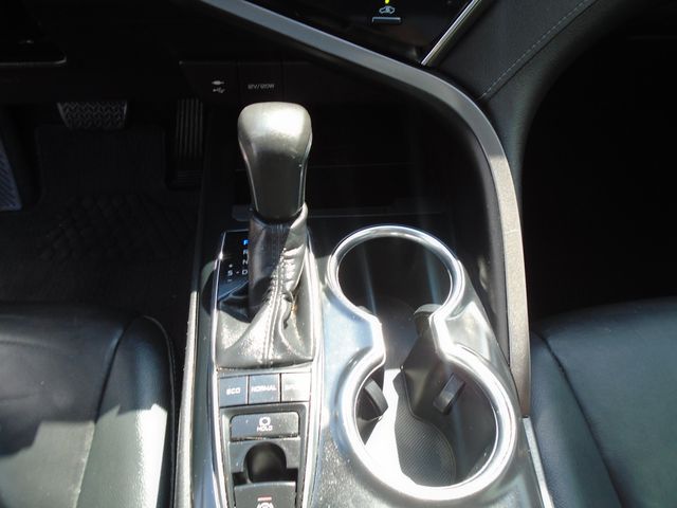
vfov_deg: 53.1
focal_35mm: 26
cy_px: 254
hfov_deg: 67.3
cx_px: 338
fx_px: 508
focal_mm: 4.6
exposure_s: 1/80
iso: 100
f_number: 3.2
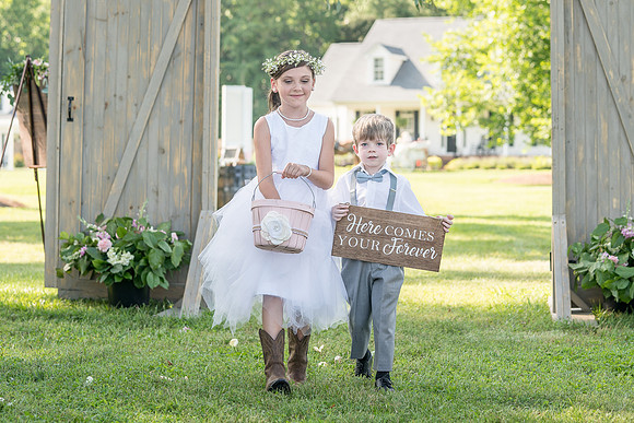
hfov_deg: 23.7
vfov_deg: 16.0
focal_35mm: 86
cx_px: 346
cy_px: 204
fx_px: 1507
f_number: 4
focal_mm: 70
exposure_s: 1/250
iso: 100
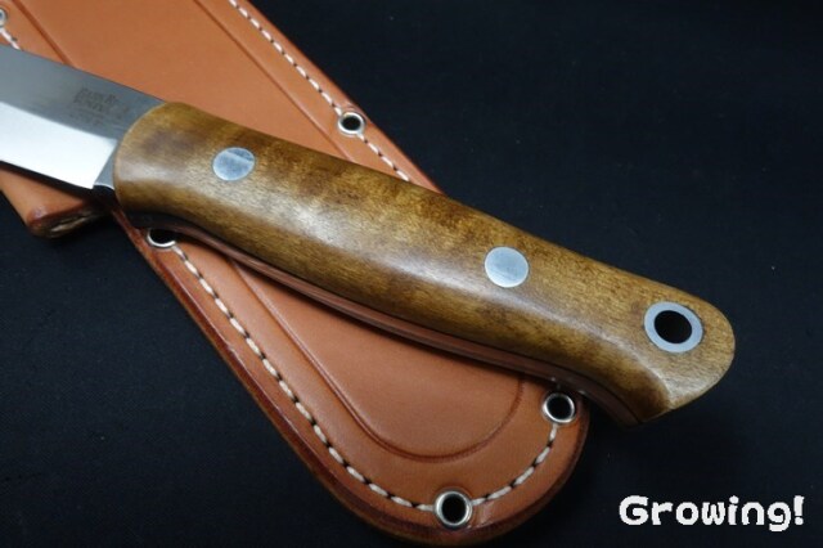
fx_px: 640
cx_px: 412
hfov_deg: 65.5
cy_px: 274
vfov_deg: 46.4
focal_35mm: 28
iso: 1250
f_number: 11
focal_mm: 10.4
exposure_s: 1/30
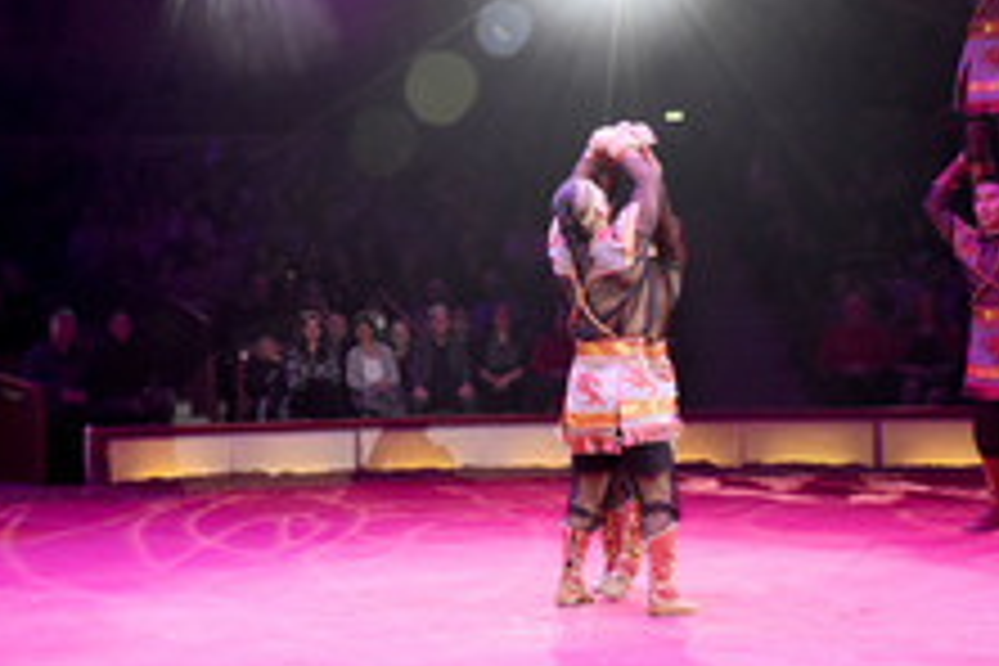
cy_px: 234
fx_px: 1943
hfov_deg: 28.4
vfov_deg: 19.4
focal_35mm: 70
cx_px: 254
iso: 3200
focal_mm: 23
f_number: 6.3
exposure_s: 1/160
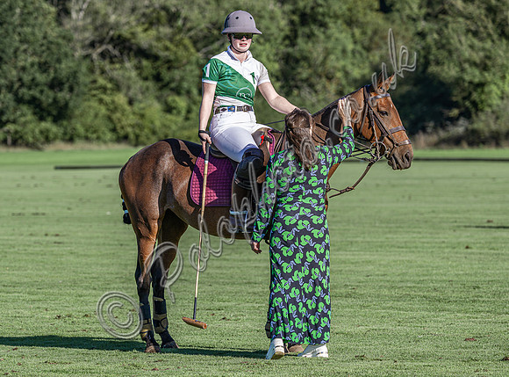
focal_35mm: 259
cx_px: 202
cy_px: 203
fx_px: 3791
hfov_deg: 7.7
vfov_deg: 5.7
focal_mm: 185
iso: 250
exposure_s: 1/1600
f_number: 5
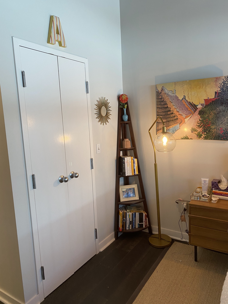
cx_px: 114
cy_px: 152
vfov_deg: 67.3
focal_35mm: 26
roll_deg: +3.1
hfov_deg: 53.1
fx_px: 228
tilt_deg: -7.4
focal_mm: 4.25
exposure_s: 1/60
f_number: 1.8
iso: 100
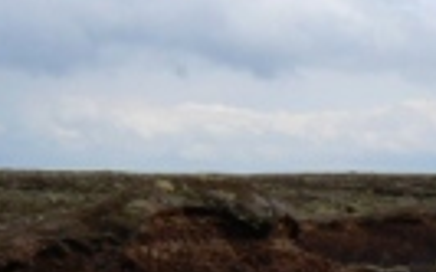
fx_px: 1473
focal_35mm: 124
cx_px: 557
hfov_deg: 16.0
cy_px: 239
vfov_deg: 10.5
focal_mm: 6
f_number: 8
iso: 80
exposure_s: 1/400
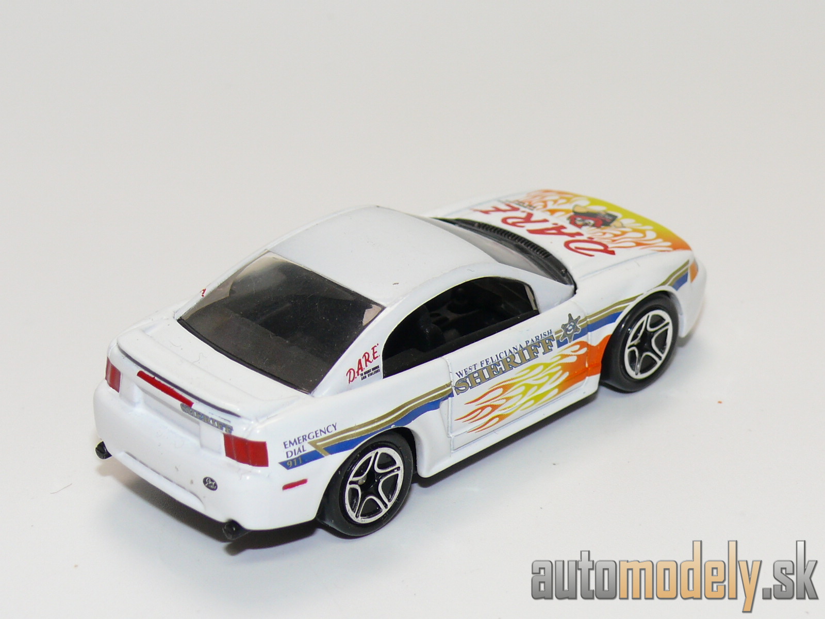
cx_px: 412
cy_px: 310
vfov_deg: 14.4
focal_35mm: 103
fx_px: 2455
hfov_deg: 19.1
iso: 100
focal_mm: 13.6
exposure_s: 1/30
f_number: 4
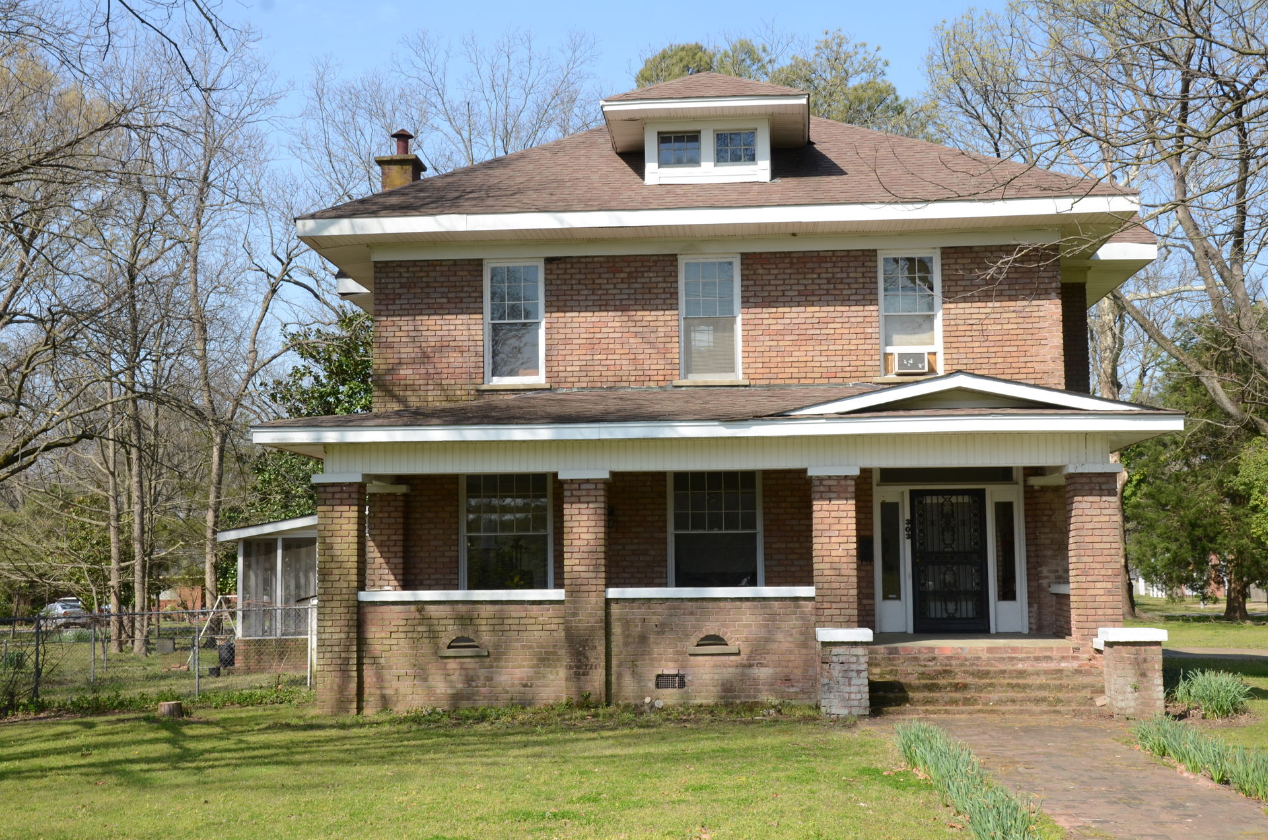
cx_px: 634
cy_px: 420
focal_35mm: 48
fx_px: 1687
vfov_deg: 28.0
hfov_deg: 41.2
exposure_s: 1/200
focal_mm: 32
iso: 200
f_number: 10
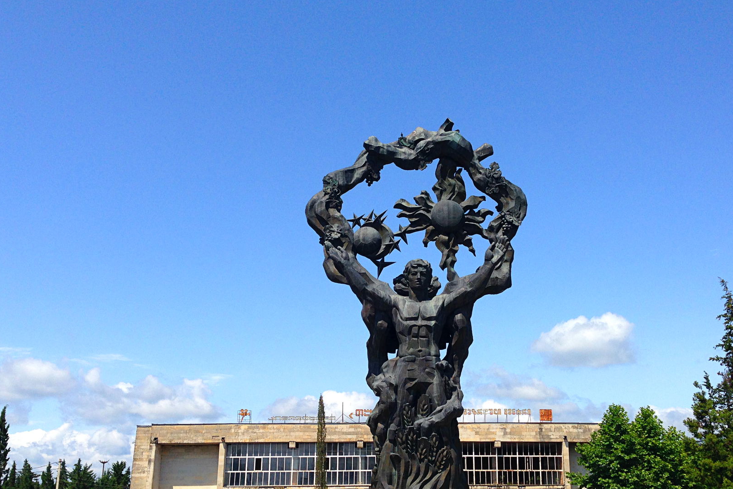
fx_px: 835
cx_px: 399
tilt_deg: +16.2
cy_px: 302
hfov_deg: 47.3
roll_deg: -1.2
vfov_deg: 32.5
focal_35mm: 41
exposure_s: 1/2088
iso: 50
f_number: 2.4
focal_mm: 4.12
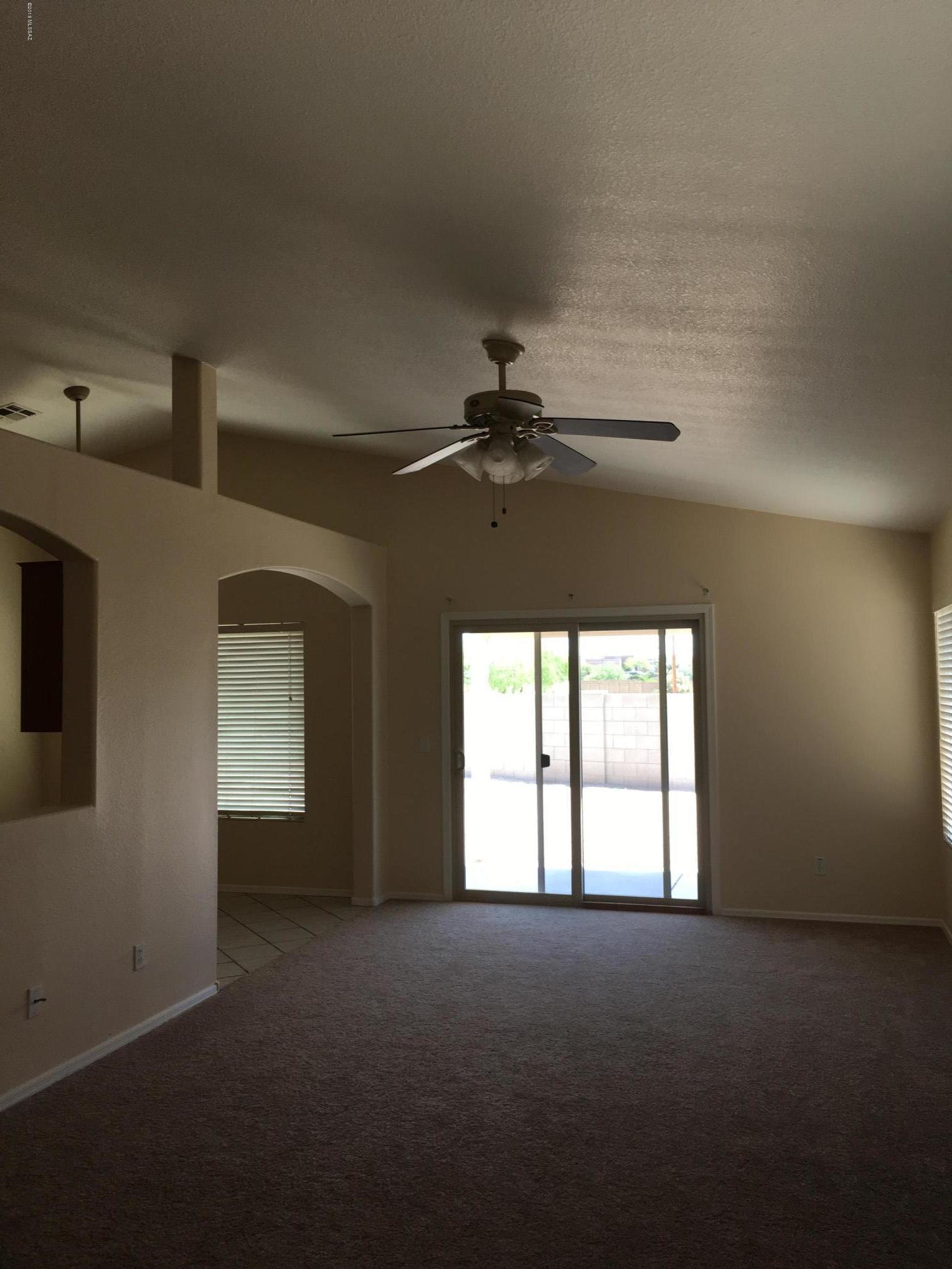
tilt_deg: +2.0
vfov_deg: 61.7
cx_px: 476
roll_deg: +1.2
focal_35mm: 29
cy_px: 634
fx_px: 1063
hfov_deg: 48.2
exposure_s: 1/120
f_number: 2.2
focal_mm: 4.15
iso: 40
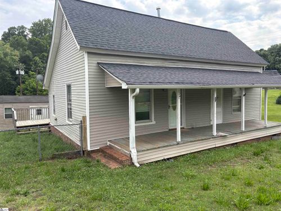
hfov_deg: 67.3
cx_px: 140
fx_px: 211
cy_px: 106
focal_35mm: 26
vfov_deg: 53.1
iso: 64
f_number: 1.6
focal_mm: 5.96
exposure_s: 1/1953
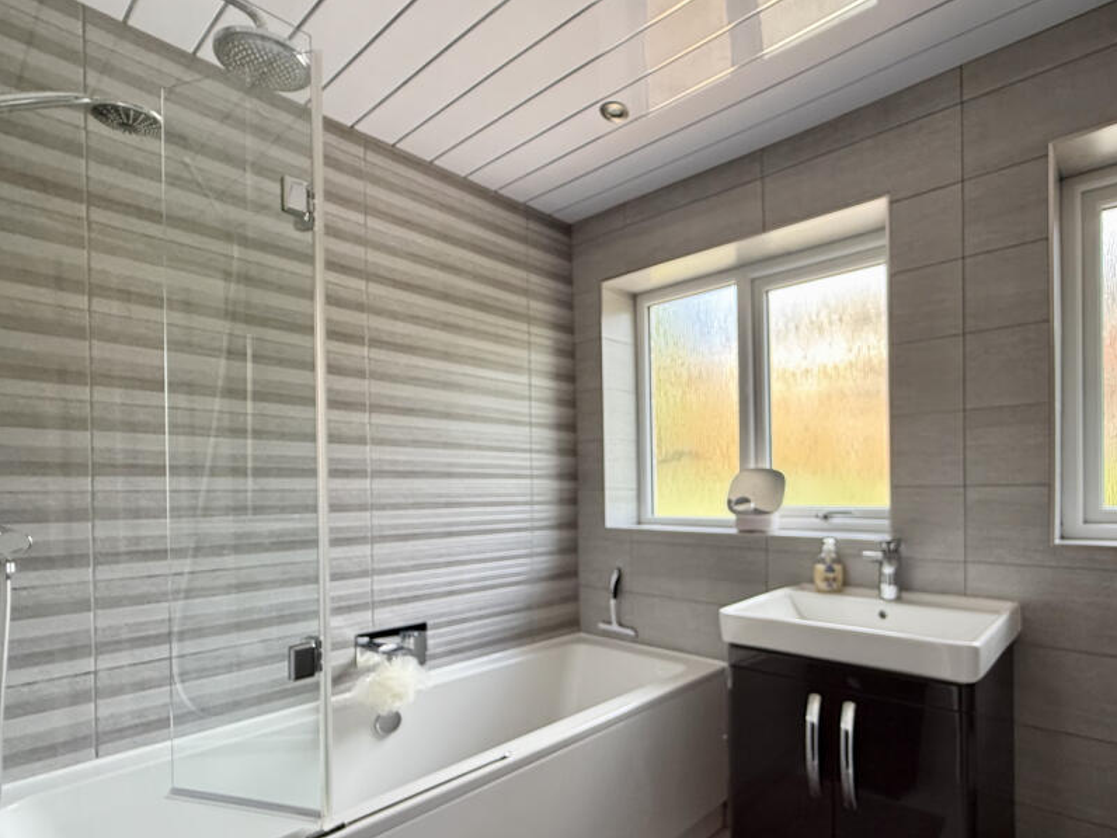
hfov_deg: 86.1
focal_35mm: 18
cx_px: 695
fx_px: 581
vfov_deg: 71.0
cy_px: 491
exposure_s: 1/99
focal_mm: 2.22
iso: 250
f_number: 2.2
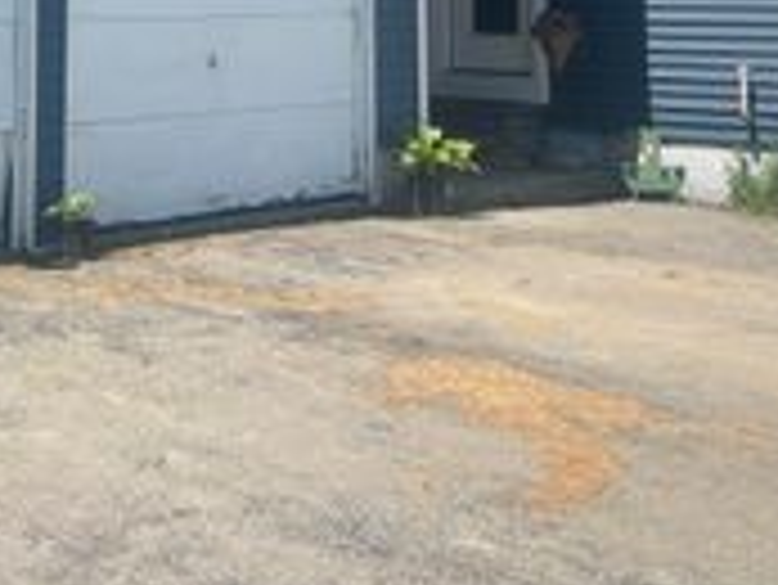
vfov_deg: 18.2
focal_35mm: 75
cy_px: -205
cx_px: 216
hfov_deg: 25.7
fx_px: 1687
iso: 50
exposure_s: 1/2062
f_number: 1.6
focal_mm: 5.96
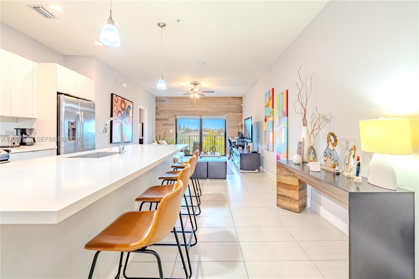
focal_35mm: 16
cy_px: 140
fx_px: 186
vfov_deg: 73.7
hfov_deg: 96.7
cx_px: 210
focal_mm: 16
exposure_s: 1/800
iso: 1600
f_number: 8
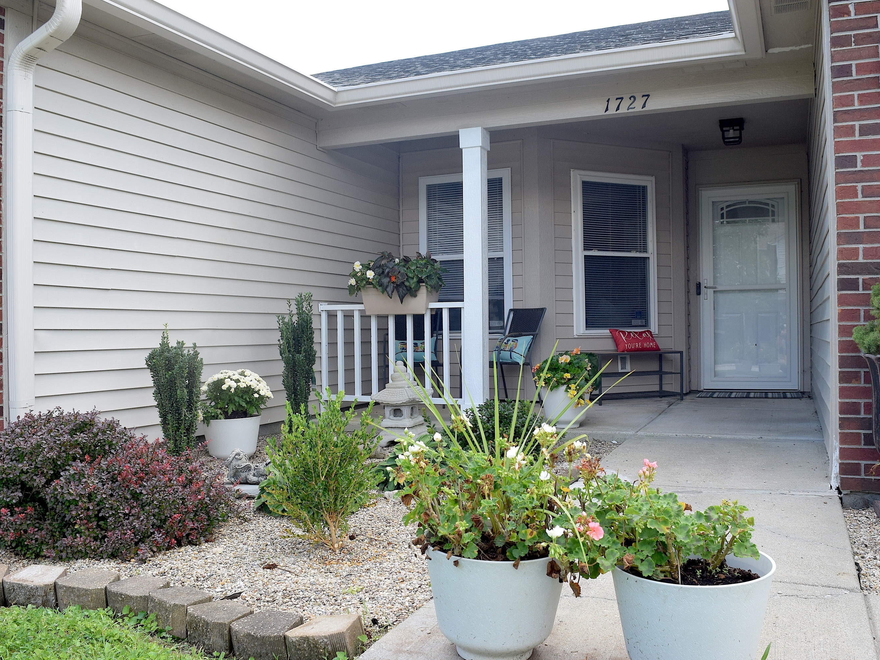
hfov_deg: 60.0
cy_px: 336
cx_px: 454
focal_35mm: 30
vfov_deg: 46.8
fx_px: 763
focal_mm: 18
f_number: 8
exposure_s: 1/250
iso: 400
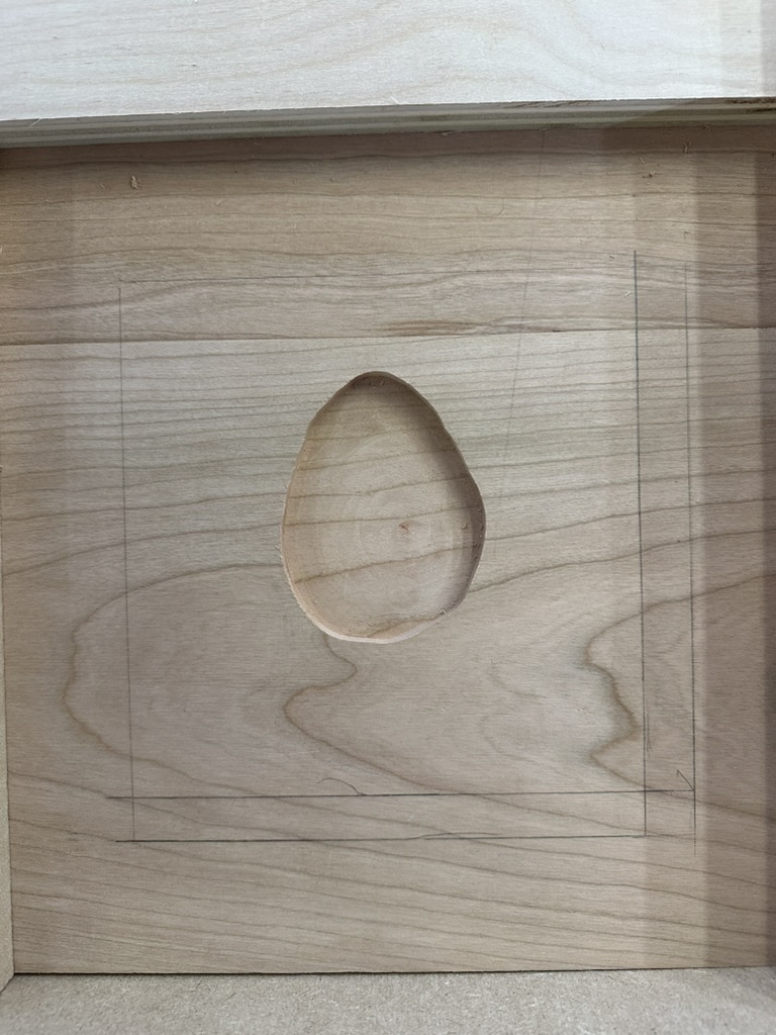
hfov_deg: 56.8
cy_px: 518
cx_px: 388
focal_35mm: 24
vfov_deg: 71.6
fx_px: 717
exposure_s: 1/120
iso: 200
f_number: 1.78
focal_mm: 6.86
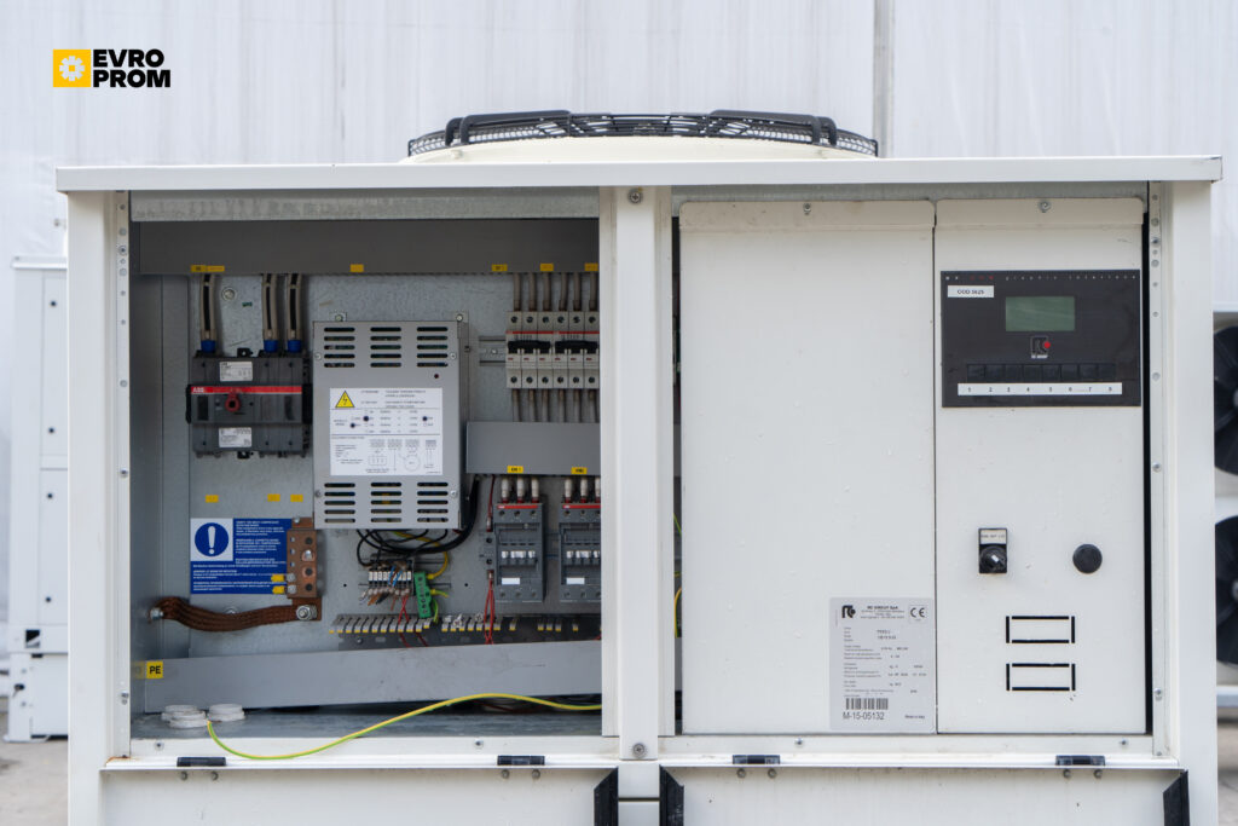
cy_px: 413
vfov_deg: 25.1
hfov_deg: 36.9
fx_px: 1857
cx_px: 619
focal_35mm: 54
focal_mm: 54
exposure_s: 1/80
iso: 250
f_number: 10
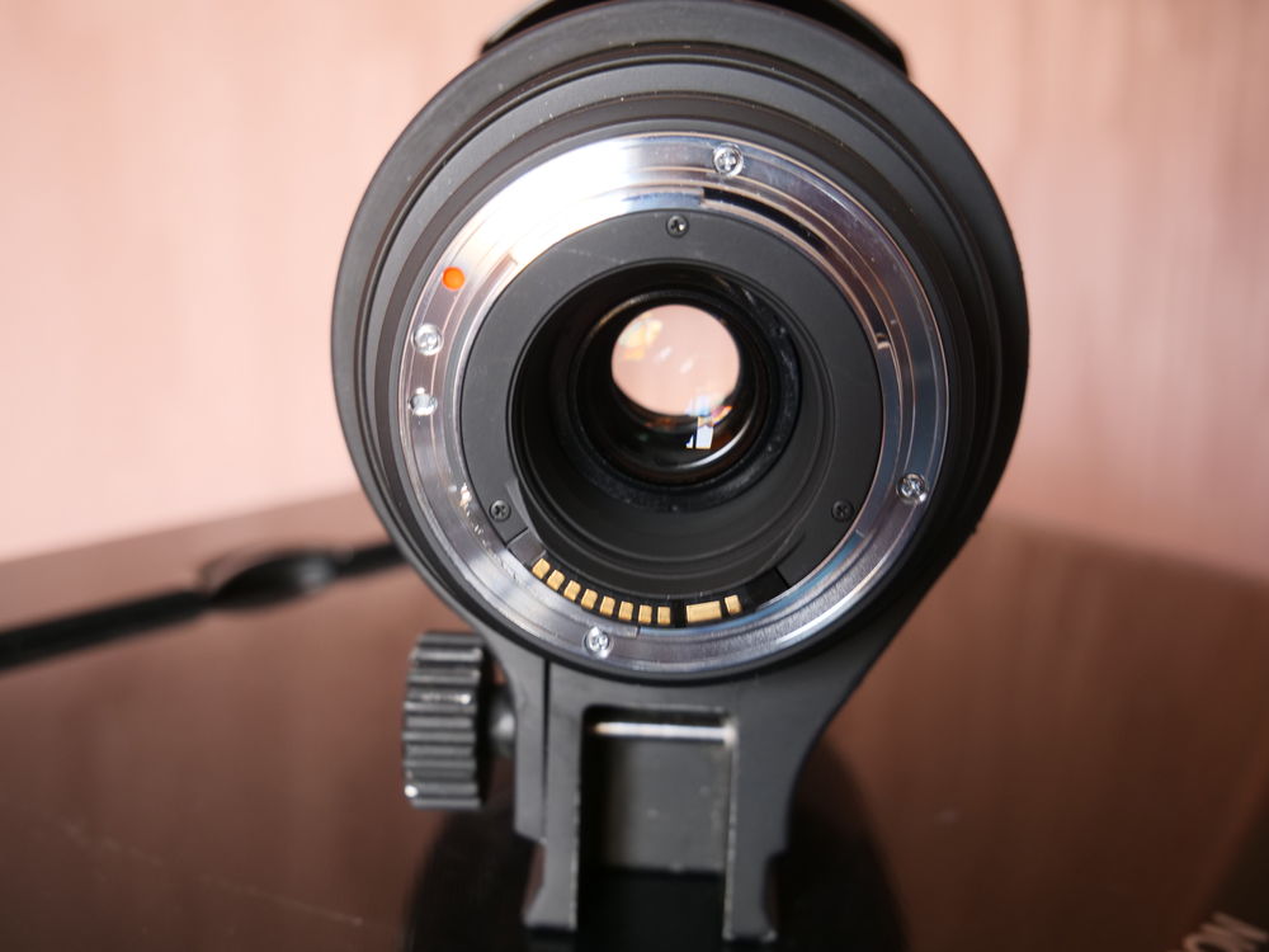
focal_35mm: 40
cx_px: 634
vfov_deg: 36.0
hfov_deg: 46.8
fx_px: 1466
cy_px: 476
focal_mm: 20
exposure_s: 1/10
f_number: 4.1
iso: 400
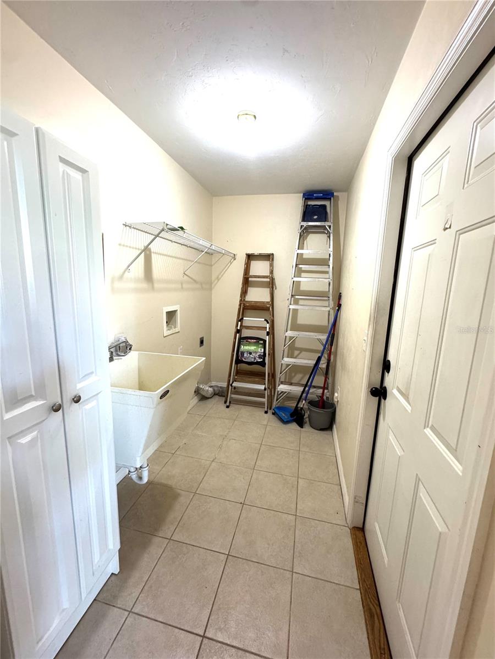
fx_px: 267
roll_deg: -2.1
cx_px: 248
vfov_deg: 102.1
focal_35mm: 14
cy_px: 330
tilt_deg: -9.7
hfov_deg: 85.7
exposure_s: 1/60
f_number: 2.2
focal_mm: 2.22
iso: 400
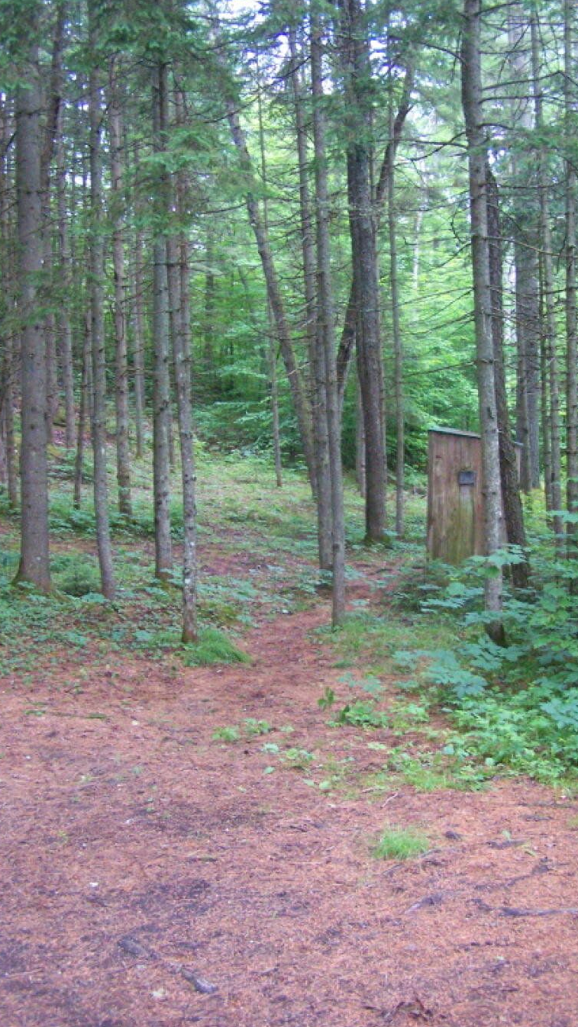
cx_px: 344
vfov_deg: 48.4
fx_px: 1145
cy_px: 512
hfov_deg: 28.3
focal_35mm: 42
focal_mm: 6.3
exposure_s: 1/80
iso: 400
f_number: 2.8
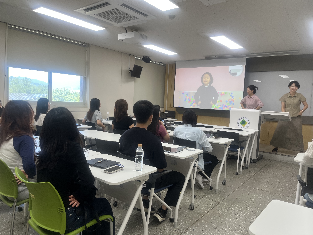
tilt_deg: -4.5
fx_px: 235
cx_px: 156
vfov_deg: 53.1
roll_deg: -2.7
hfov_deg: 67.3
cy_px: 118
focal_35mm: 26
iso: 64
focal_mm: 5.1
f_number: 1.6
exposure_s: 1/120
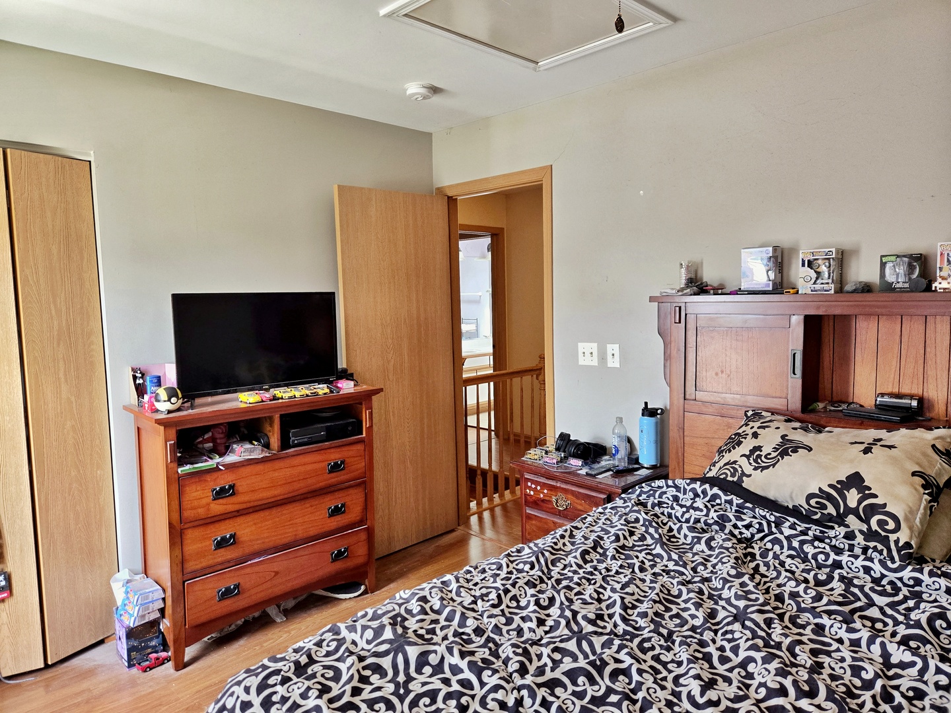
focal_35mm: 23
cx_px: 476
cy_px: 356
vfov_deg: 58.9
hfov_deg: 73.9
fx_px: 632
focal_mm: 5.4
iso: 250
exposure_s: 1/120
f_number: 1.8
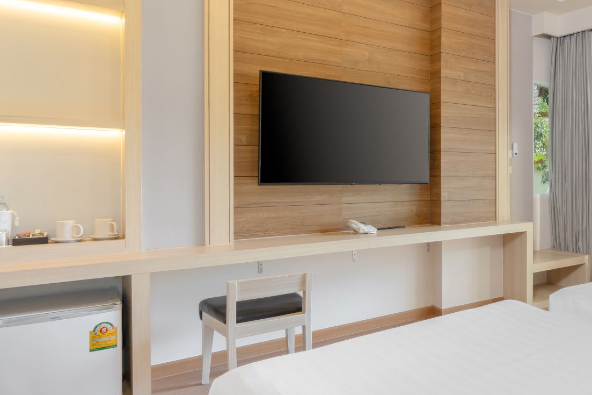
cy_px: 193
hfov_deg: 57.1
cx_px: 502
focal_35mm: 29
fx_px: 477
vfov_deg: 44.9
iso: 250
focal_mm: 16
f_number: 13
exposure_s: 1/125
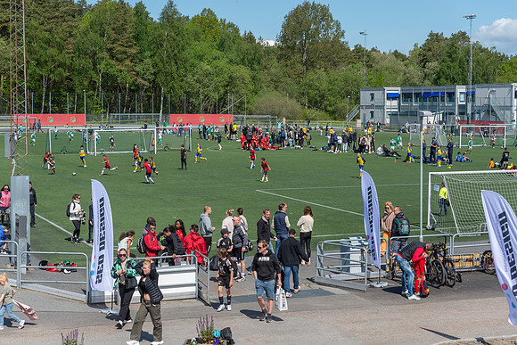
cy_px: 172
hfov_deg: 28.3
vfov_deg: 19.1
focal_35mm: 71
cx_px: 258
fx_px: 1023
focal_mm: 70
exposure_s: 1/800
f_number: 4
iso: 110
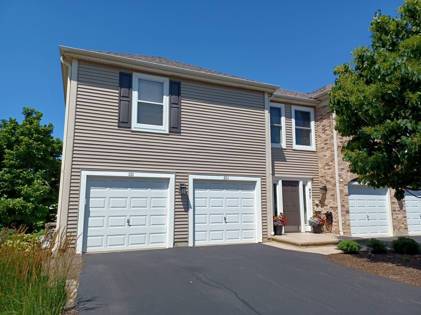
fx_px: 304
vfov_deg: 54.9
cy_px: 158
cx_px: 210
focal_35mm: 25
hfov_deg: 69.4
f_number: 1.8
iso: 32
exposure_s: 1/477
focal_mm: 4.6
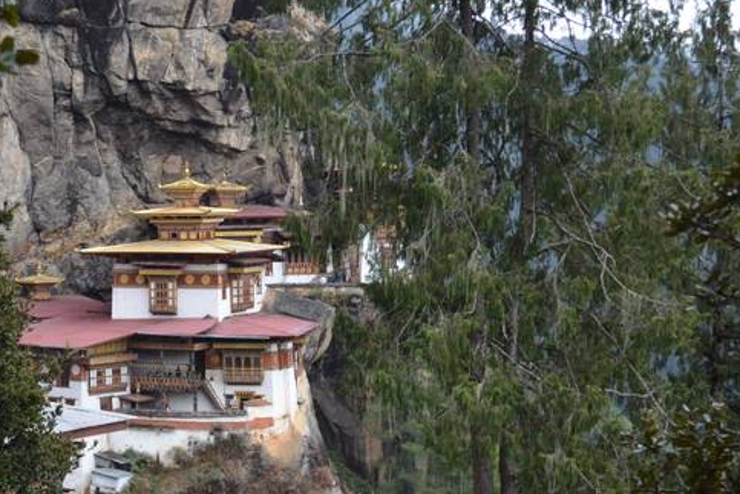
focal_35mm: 85
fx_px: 1747
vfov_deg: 16.1
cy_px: 226
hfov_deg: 23.8
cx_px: 248
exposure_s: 1/1000
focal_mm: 38
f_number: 5
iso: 720
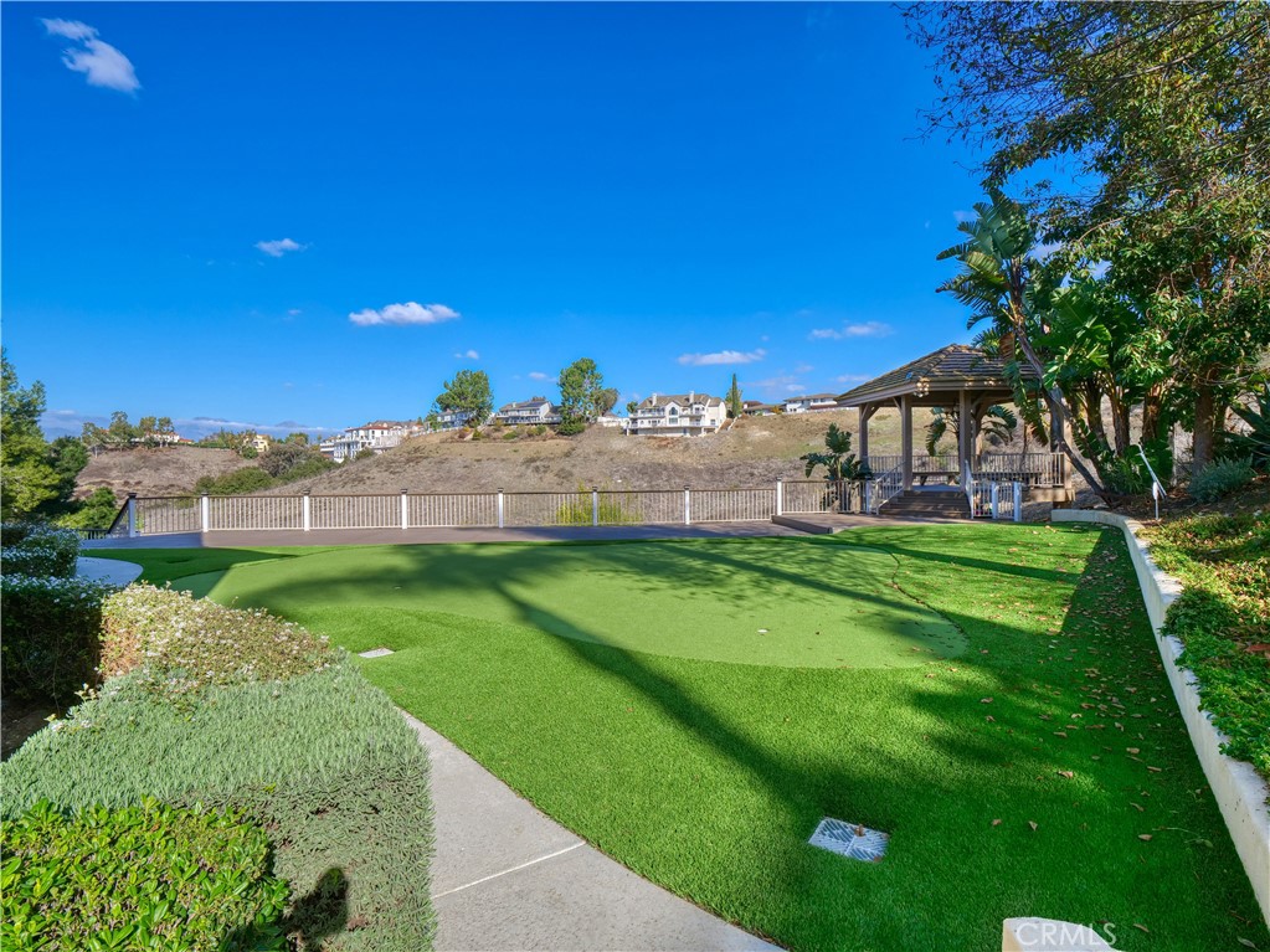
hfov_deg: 94.5
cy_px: 476
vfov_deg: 78.1
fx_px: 587
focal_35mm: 16
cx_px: 635
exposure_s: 1/400
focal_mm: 8
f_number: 8
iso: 200
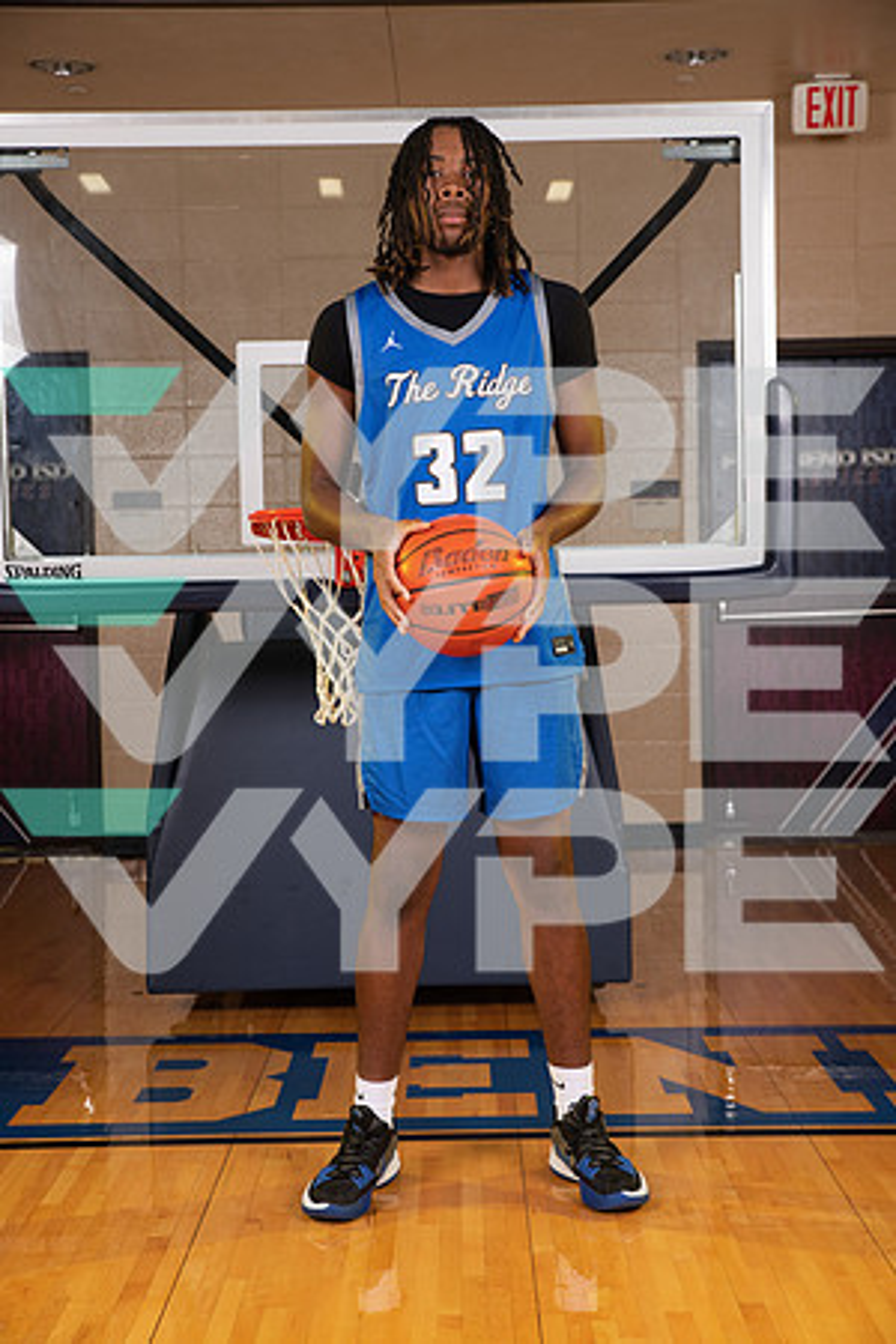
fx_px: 2053
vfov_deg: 36.2
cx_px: 448
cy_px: 672
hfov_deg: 24.6
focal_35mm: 55
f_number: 7.1
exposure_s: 1/320
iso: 320
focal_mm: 55
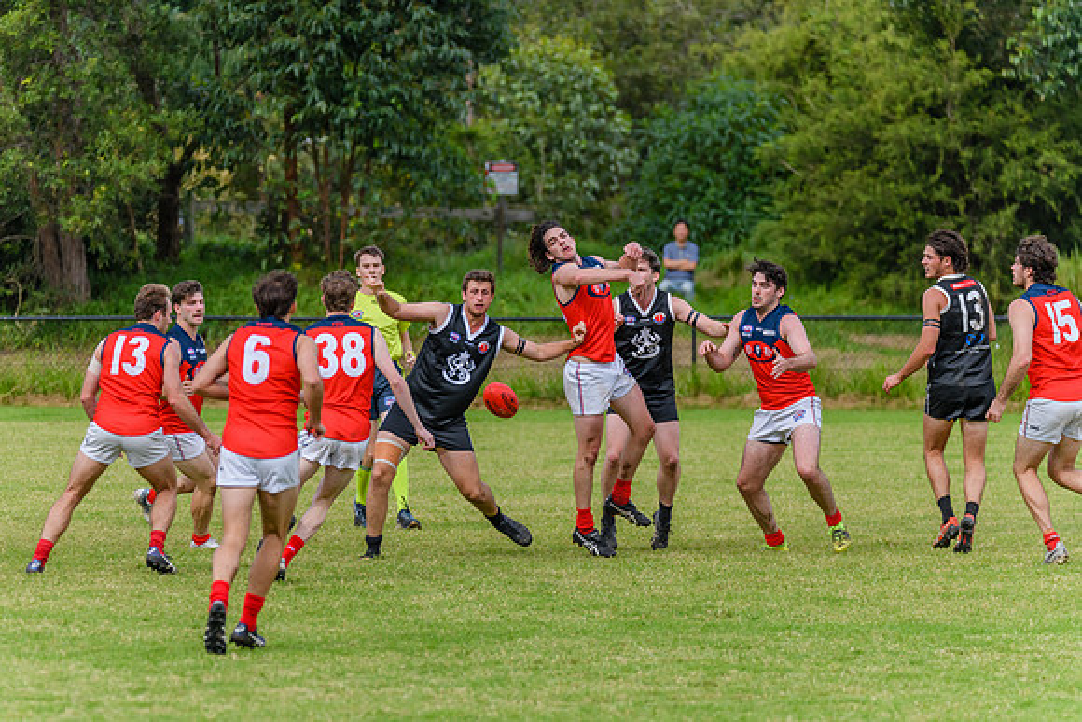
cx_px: 504
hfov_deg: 6.4
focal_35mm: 324
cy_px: 336
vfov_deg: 4.2
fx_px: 9734
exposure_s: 1/2000
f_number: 5.6
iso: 900
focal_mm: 300
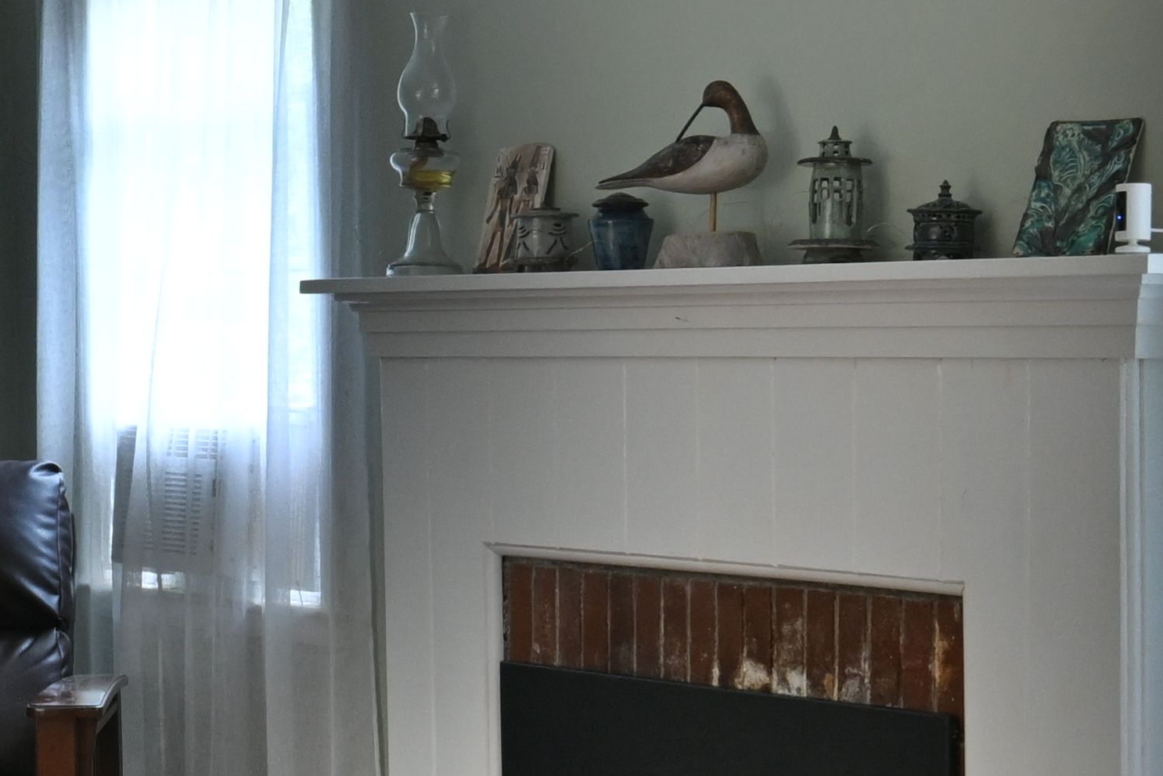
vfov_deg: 13.7
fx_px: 3231
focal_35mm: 100
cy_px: 532
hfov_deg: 20.1
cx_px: 185
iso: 1600
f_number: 8
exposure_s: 1/30
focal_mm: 18
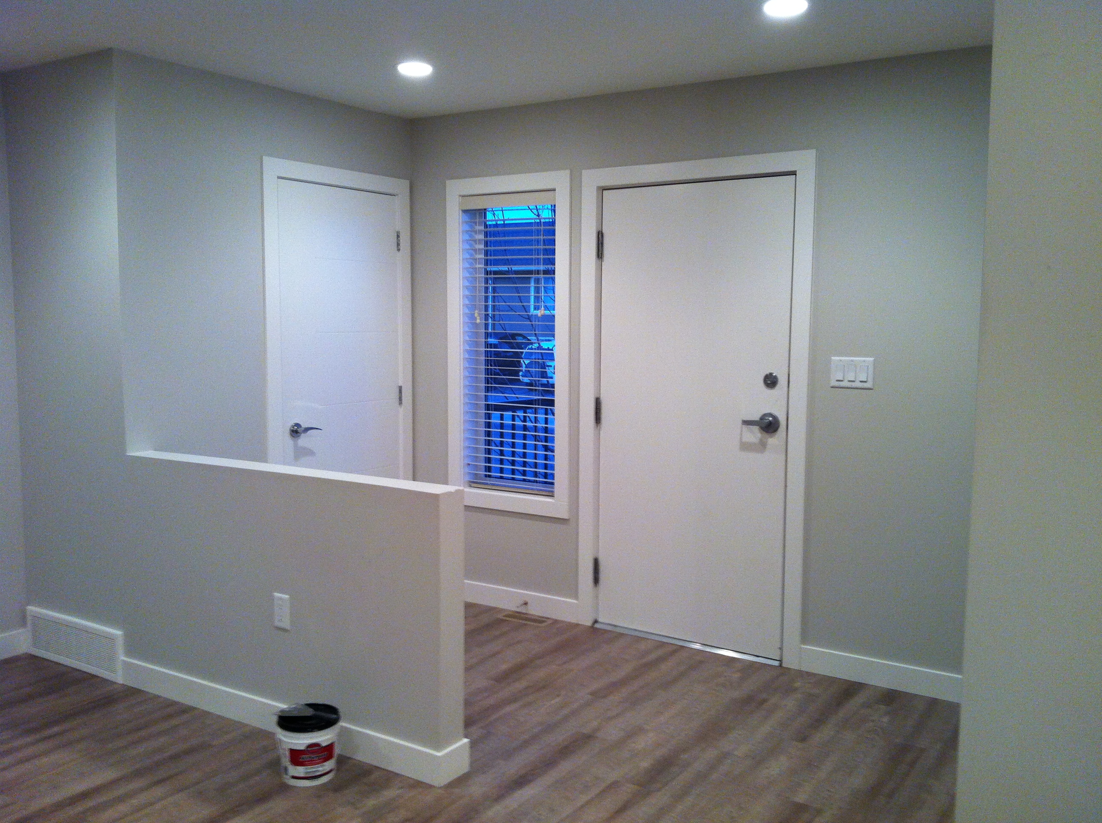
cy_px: 412
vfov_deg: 40.6
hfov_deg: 52.7
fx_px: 1113
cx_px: 551
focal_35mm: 35
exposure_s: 1/15
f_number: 2.8
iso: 125
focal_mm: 3.85
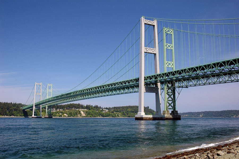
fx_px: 249
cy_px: 80
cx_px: 120
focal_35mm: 38
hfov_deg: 51.3
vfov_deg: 35.4
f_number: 11
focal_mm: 25
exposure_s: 1/80
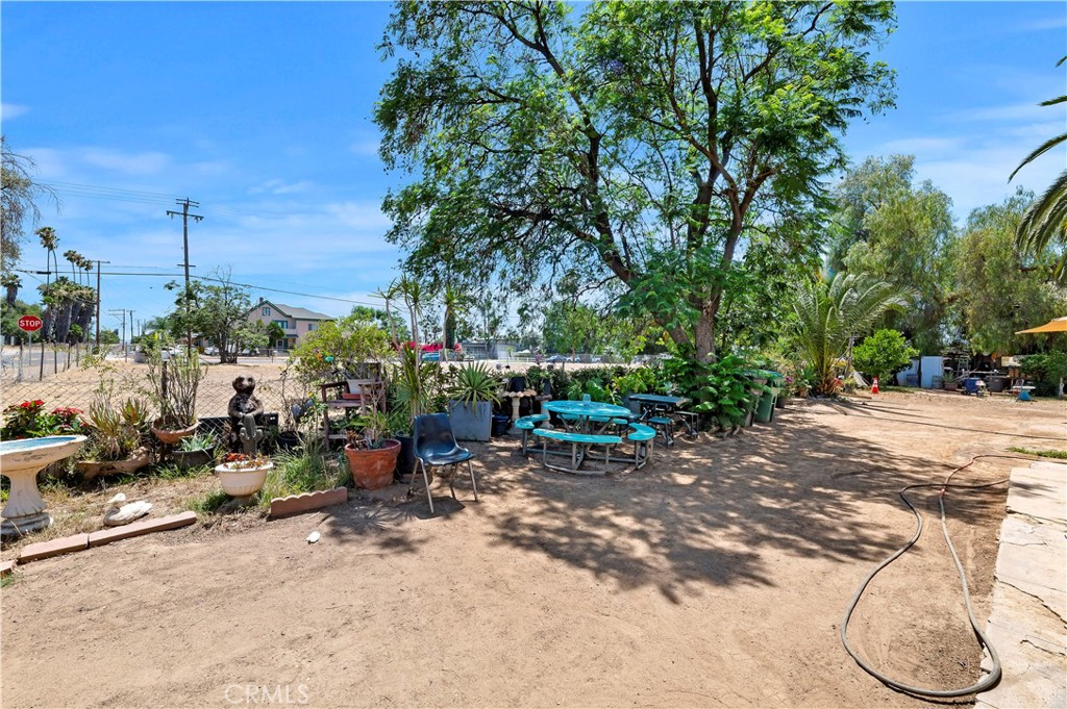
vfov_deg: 81.1
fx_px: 415
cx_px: 534
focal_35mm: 14
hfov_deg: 104.3
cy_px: 354
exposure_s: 1/80
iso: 400
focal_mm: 14
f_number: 22
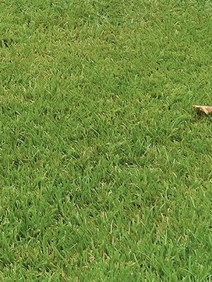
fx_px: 997
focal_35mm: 122
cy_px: -282
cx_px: -230
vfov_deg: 13.7
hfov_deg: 10.9
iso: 100
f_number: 8
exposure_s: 1/100
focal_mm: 10
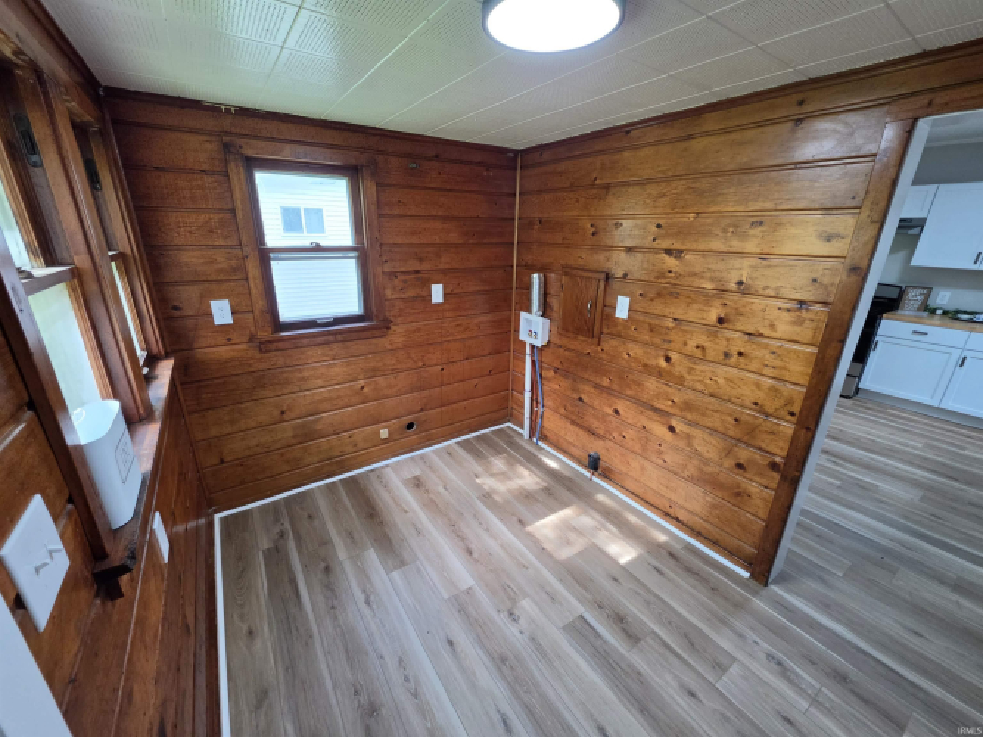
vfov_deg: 89.9
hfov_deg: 106.2
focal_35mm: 13
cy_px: 368
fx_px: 369
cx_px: 492
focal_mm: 2.2
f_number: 1.9
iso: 160
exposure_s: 1/120
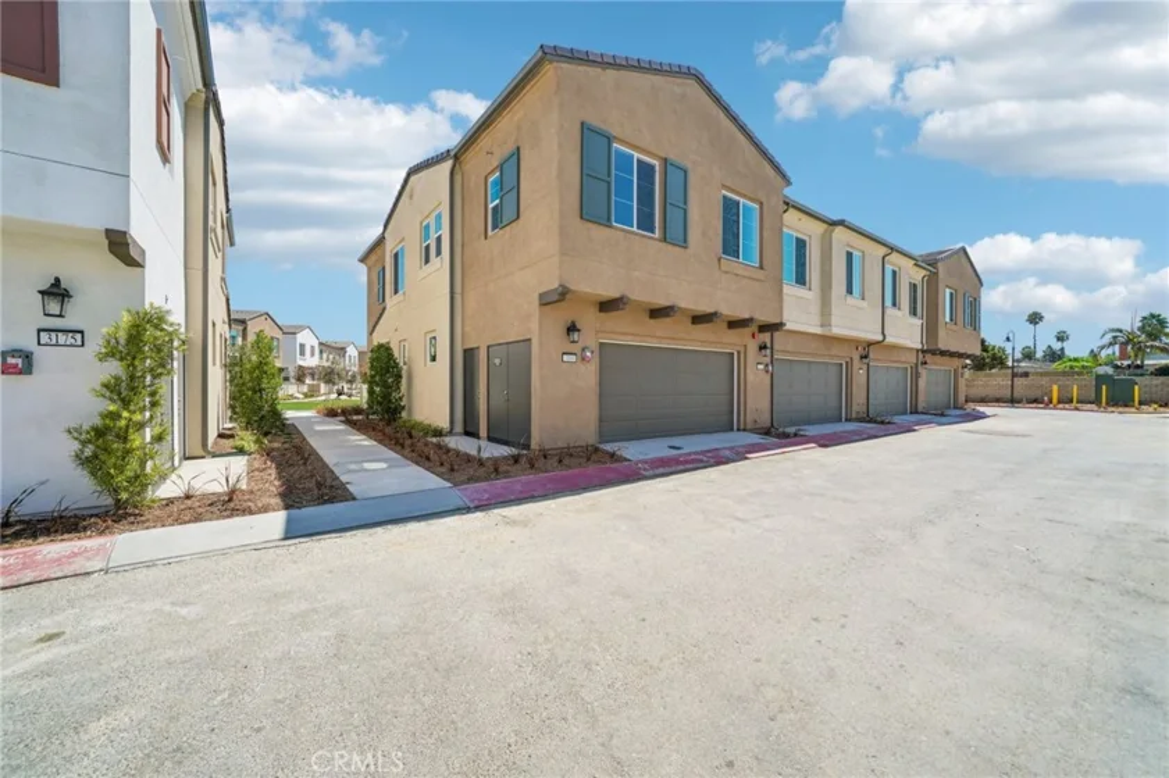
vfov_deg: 85.4
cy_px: 389
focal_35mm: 13
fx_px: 422
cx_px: 584
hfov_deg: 108.3
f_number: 7.1
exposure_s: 1/250
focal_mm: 13
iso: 100
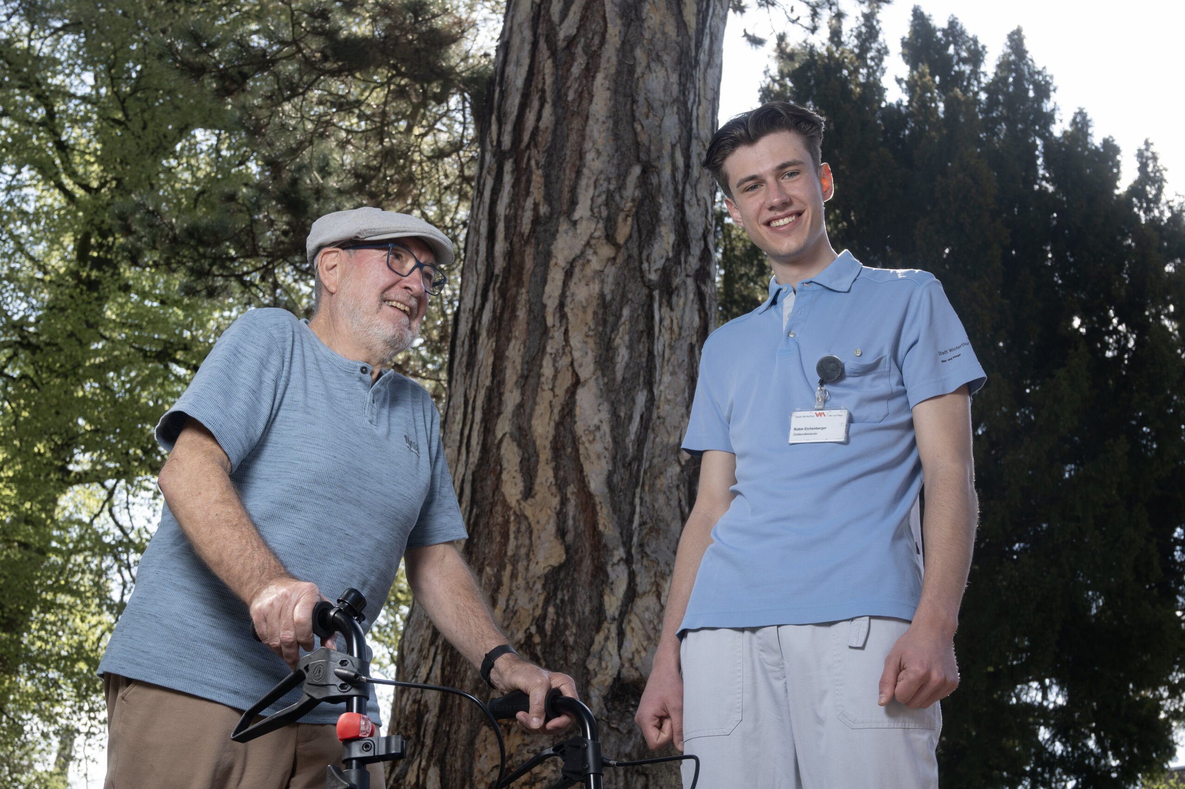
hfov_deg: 41.9
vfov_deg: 28.6
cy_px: 394
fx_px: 1546
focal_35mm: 47
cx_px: 592
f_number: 5.6
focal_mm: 31.5
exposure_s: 1/200
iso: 125
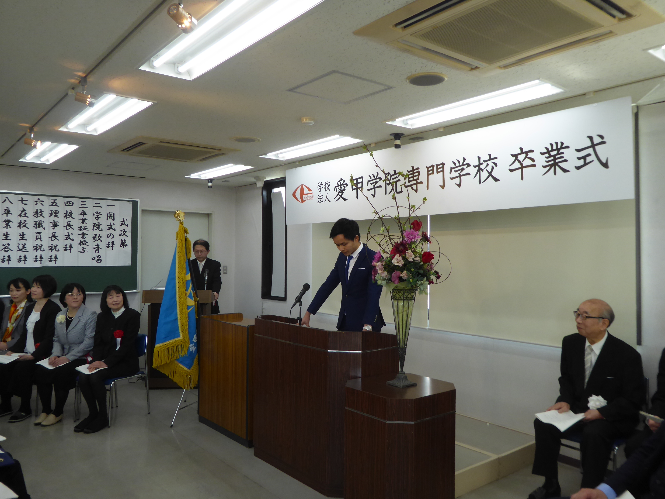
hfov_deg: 63.4
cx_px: 337
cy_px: 247
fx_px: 538
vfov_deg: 49.7
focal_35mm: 28
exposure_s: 1/60
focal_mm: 4.7
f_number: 3.4
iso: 160
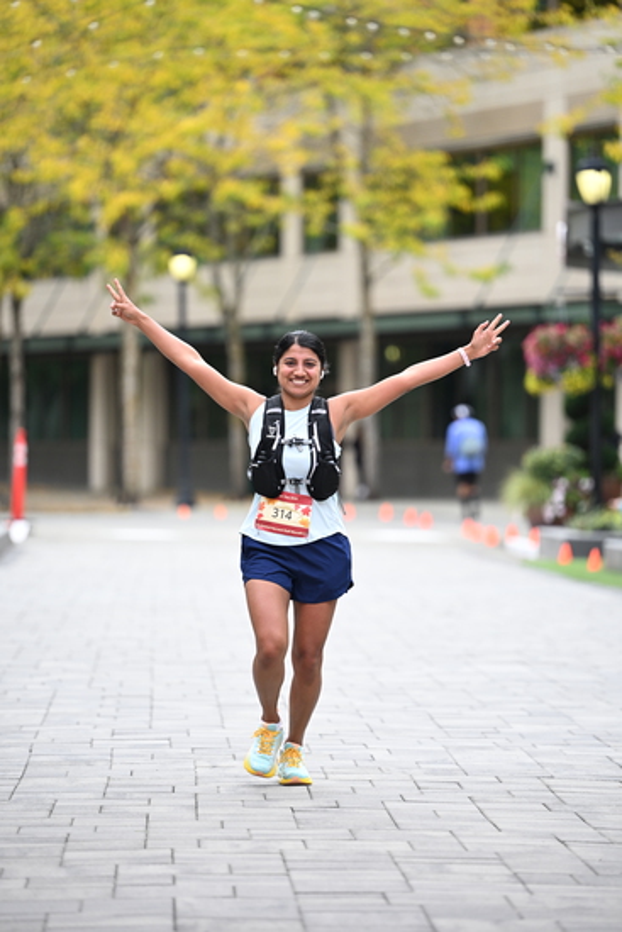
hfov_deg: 8.3
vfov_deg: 12.4
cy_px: 466
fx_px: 4273
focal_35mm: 165
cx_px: 311
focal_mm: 165
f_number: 2.8
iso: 640
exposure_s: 1/2000
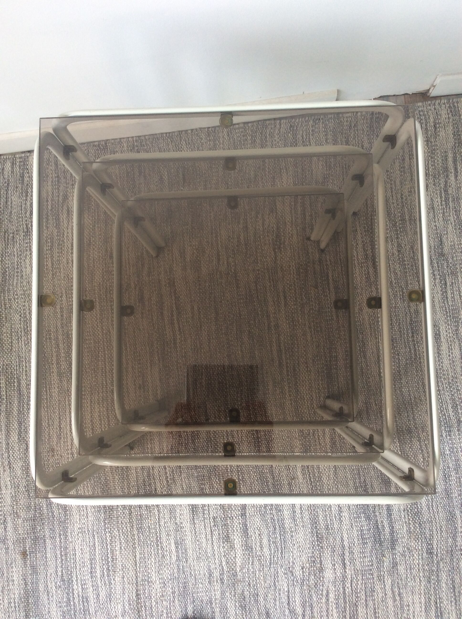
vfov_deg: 56.9
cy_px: 310
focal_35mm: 32
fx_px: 571
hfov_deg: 44.1
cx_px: 231
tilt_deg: -83.9
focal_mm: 3.3
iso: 40
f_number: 2.4
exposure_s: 1/33
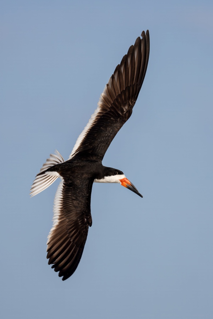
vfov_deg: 5.2
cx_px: 106
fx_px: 3550
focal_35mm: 400
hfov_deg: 3.4
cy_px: 160
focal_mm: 400
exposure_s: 1/5000
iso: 640
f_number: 4.5
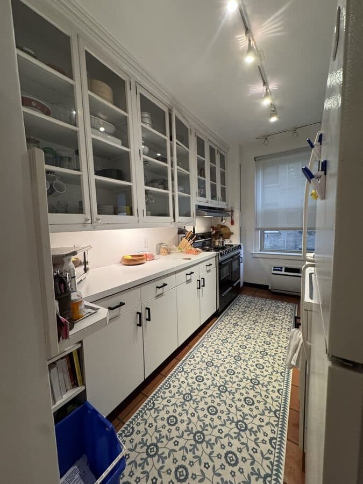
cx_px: 182
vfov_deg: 102.1
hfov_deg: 85.7
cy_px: 242
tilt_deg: -6.0
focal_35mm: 14
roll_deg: +2.4
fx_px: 196
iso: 320
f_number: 2.2
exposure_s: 1/120
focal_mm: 2.22
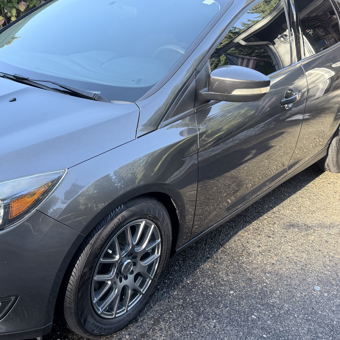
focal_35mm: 41
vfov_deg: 40.9
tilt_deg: -24.7
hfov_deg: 40.1
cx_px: 96
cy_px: 166
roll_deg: -1.0
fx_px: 456
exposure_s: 1/263
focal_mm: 6.76
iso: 80
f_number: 1.78
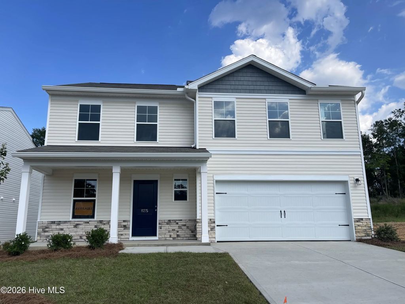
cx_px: 202
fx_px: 292
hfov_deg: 69.4
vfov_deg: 54.9
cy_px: 152
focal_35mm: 25
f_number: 1.6
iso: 32
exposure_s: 1/3559
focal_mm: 5.1
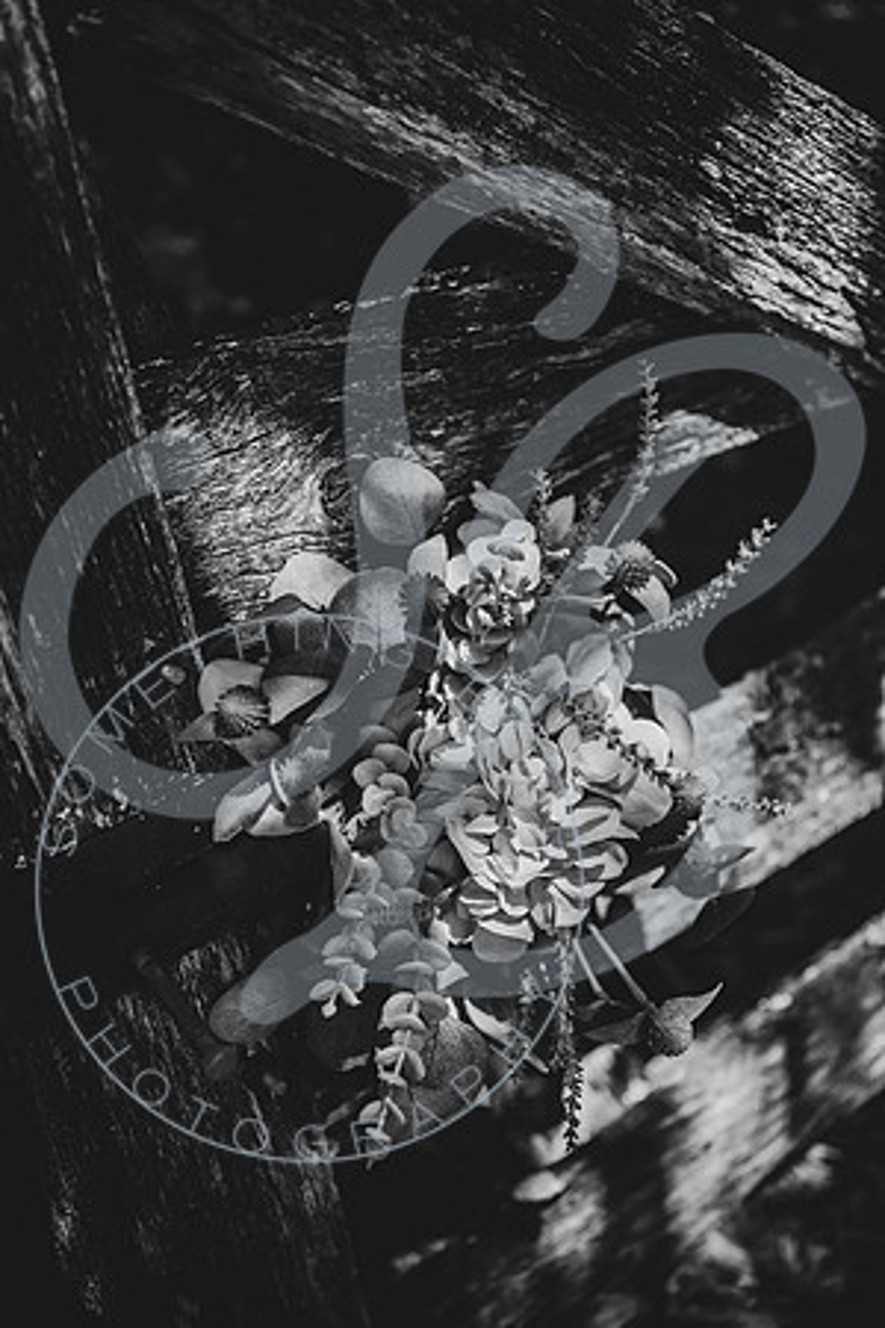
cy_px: 664
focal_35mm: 44
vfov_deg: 44.5
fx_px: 1622
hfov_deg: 30.5
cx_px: 442
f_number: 2.8
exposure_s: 1/400
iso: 100
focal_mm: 44
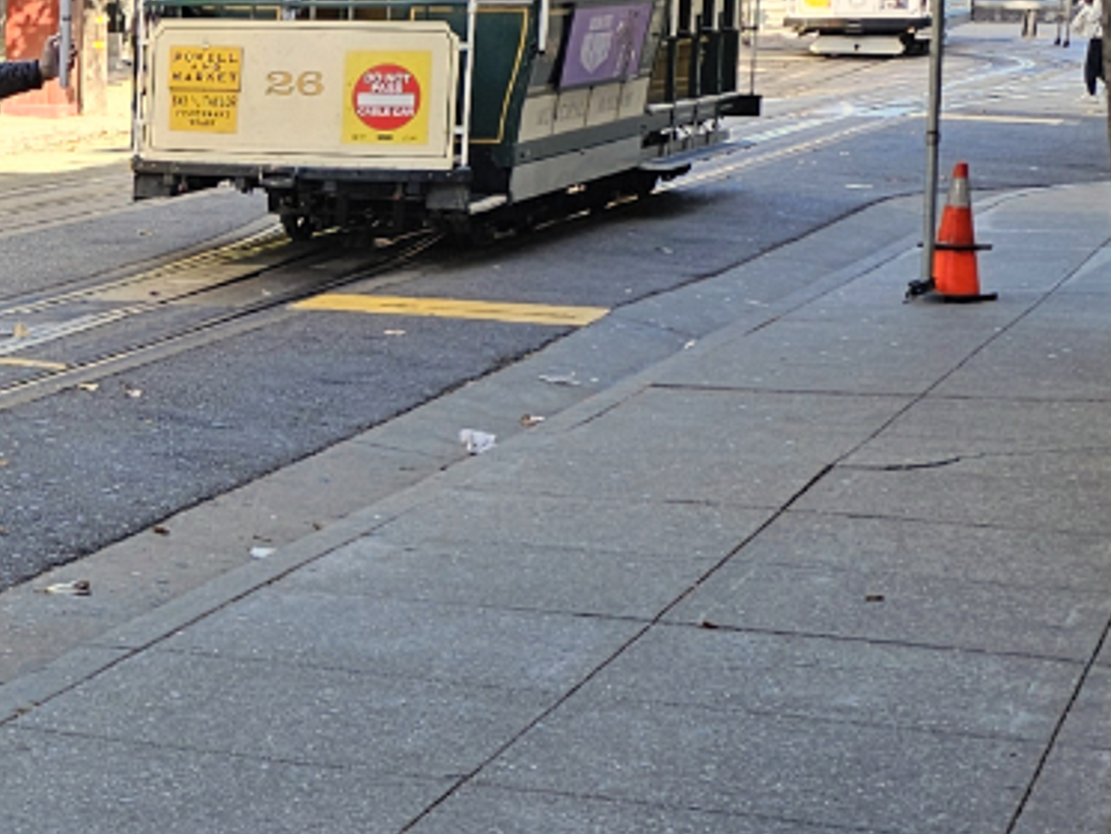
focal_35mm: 74
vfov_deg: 19.7
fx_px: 2376
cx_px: -450
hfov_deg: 22.6
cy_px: 155
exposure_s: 1/180
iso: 40
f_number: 1.7
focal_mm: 6.3
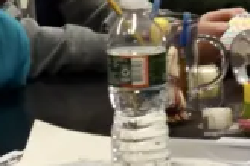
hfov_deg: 5.2
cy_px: -103
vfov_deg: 3.5
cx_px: 480
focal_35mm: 389
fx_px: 2699
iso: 1000
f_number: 5.6
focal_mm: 50
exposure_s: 1/80
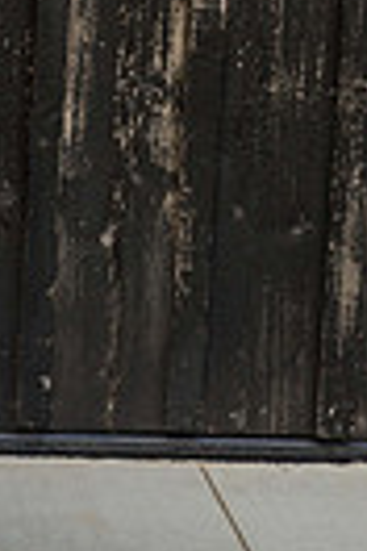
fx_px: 3119
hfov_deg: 6.6
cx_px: -246
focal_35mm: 204
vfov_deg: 10.0
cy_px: 38
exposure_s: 1/500
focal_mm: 60
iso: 400
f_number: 3.5
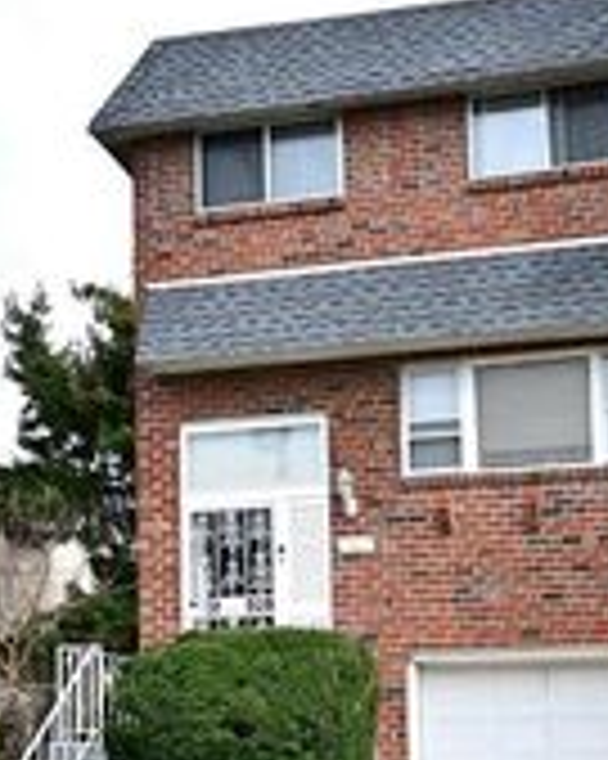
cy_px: 623
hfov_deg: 25.0
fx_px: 1373
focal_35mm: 61
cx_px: 279
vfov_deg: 30.1
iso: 1600
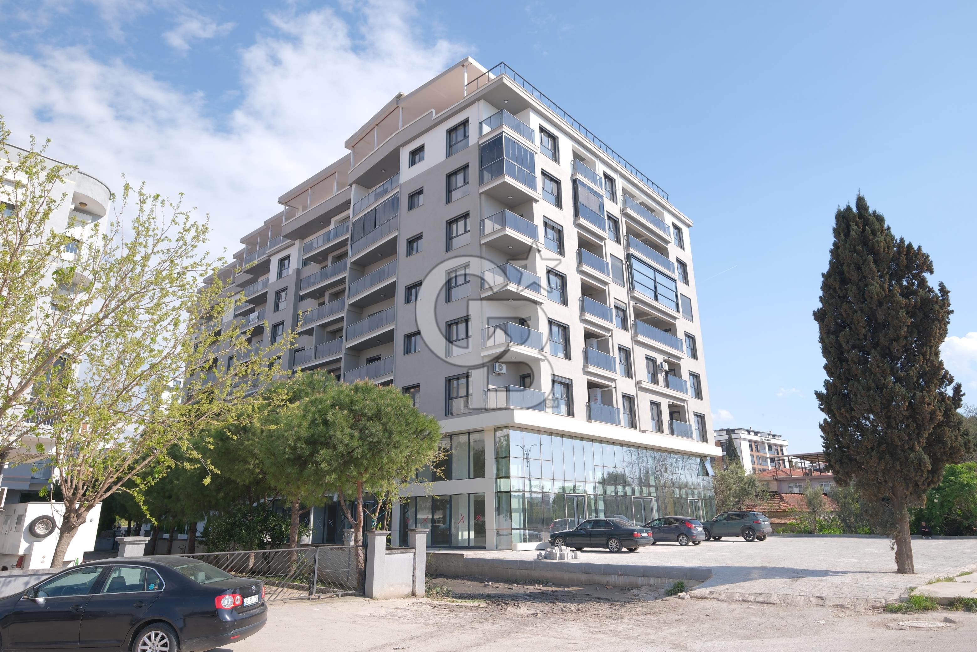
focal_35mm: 22
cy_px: 326
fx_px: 597
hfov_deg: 78.6
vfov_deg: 57.2
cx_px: 488
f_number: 5.6
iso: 160
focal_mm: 14.5
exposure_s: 1/450
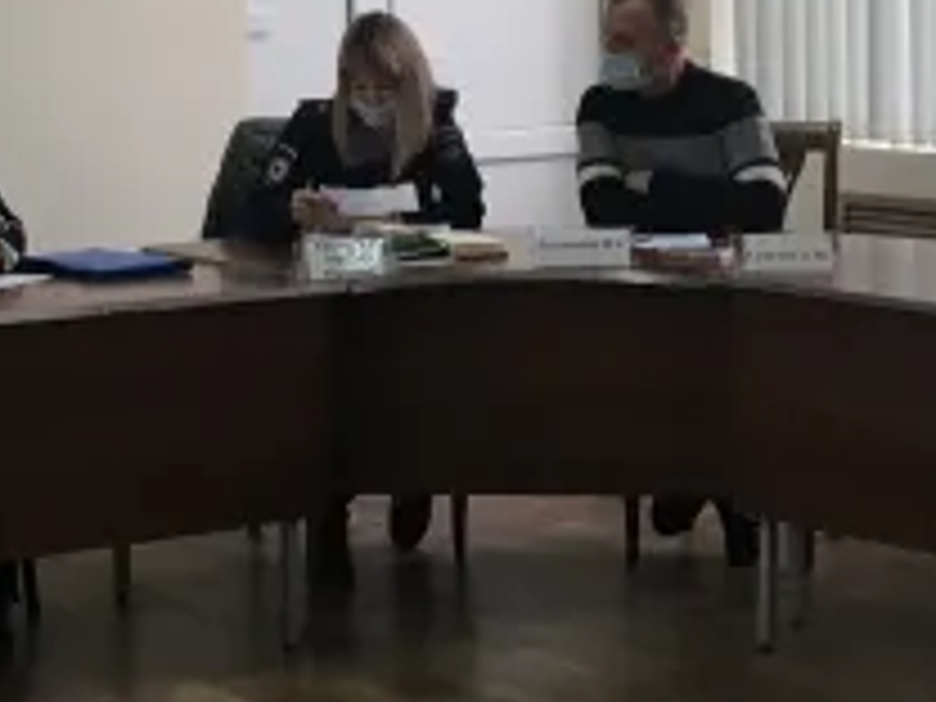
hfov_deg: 15.6
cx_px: 295
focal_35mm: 126
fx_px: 3407
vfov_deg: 11.7
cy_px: 25
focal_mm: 4.15
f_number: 2.2
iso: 40
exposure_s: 1/33
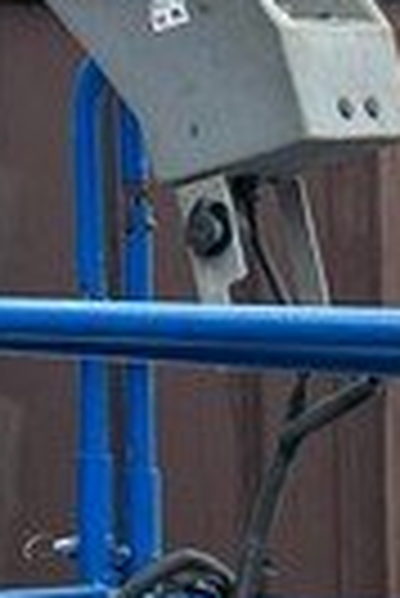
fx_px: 3191
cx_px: 840
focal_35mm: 192
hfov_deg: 6.9
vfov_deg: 10.3
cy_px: 935
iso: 80
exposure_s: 1/570
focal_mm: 6.86
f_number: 1.78
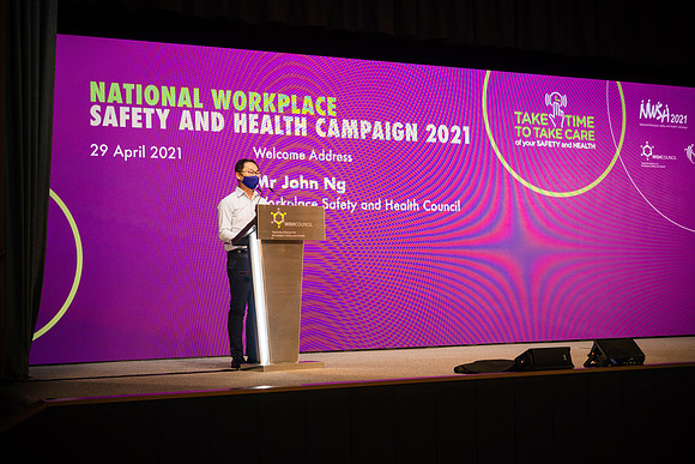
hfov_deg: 33.2
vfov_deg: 22.5
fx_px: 1165
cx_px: 348
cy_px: 232
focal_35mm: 60
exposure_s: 1/125
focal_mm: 28
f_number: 2.8
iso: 500
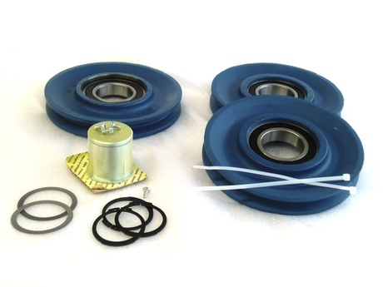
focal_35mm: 52
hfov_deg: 36.8
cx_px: 192
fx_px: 575
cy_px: 144
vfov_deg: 28.0
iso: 160
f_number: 3.7
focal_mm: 9.3
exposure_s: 1/60
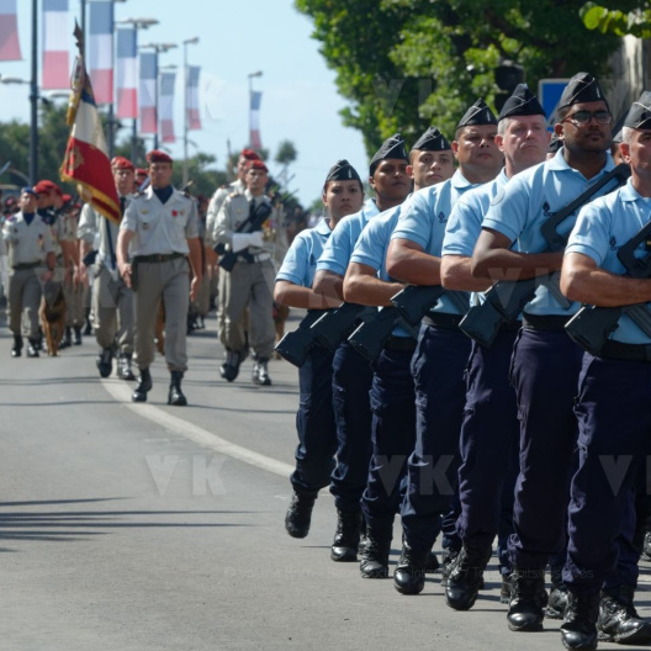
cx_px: 412
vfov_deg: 6.3
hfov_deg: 6.3
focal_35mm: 280
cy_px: 326
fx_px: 5950
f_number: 8
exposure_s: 1/640
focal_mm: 145
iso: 320
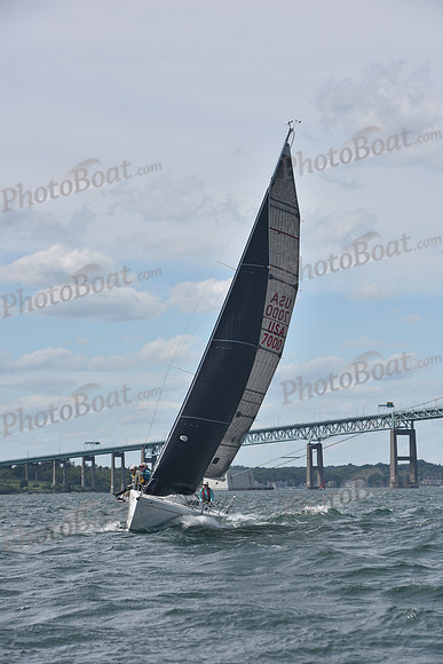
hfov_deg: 12.5
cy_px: 332
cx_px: 222
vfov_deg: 18.6
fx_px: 2029
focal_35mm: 110
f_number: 7.1
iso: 320
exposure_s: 1/800
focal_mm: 110
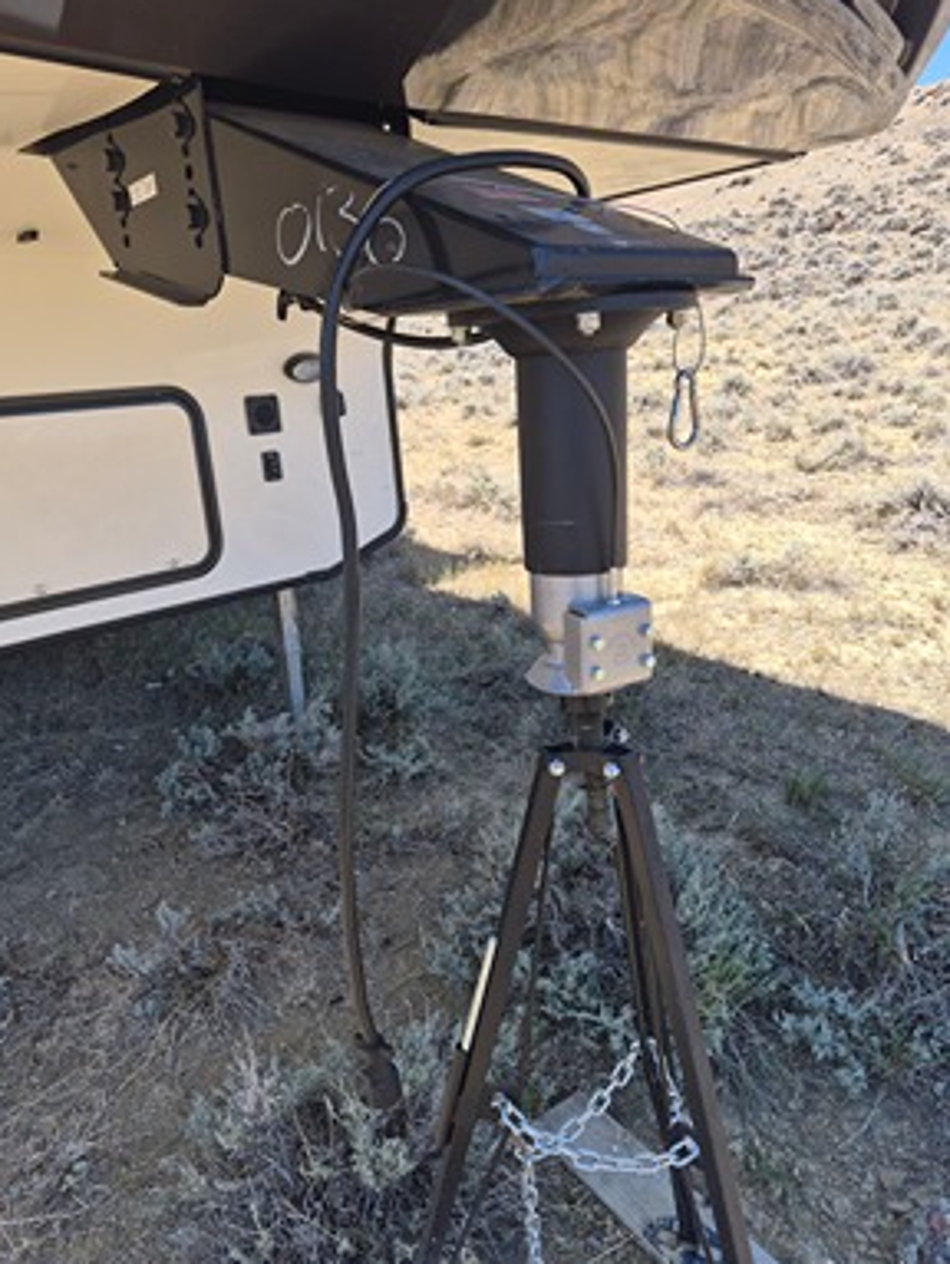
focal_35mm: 24
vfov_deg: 71.5
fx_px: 877
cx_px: 462
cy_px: 620
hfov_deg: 56.9
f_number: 1.8
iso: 80
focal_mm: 5.4
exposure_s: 1/1772
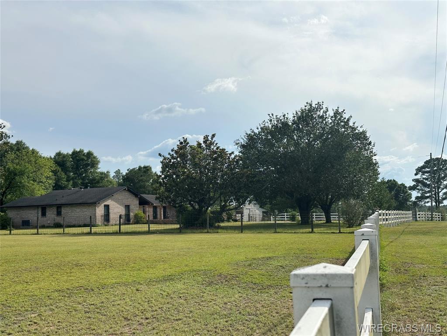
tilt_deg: +4.9
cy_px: 168
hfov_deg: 39.7
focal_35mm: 48
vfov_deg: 30.3
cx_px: 224
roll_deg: +1.2
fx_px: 620
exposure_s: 1/8929
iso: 64
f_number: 1.78
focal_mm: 6.86
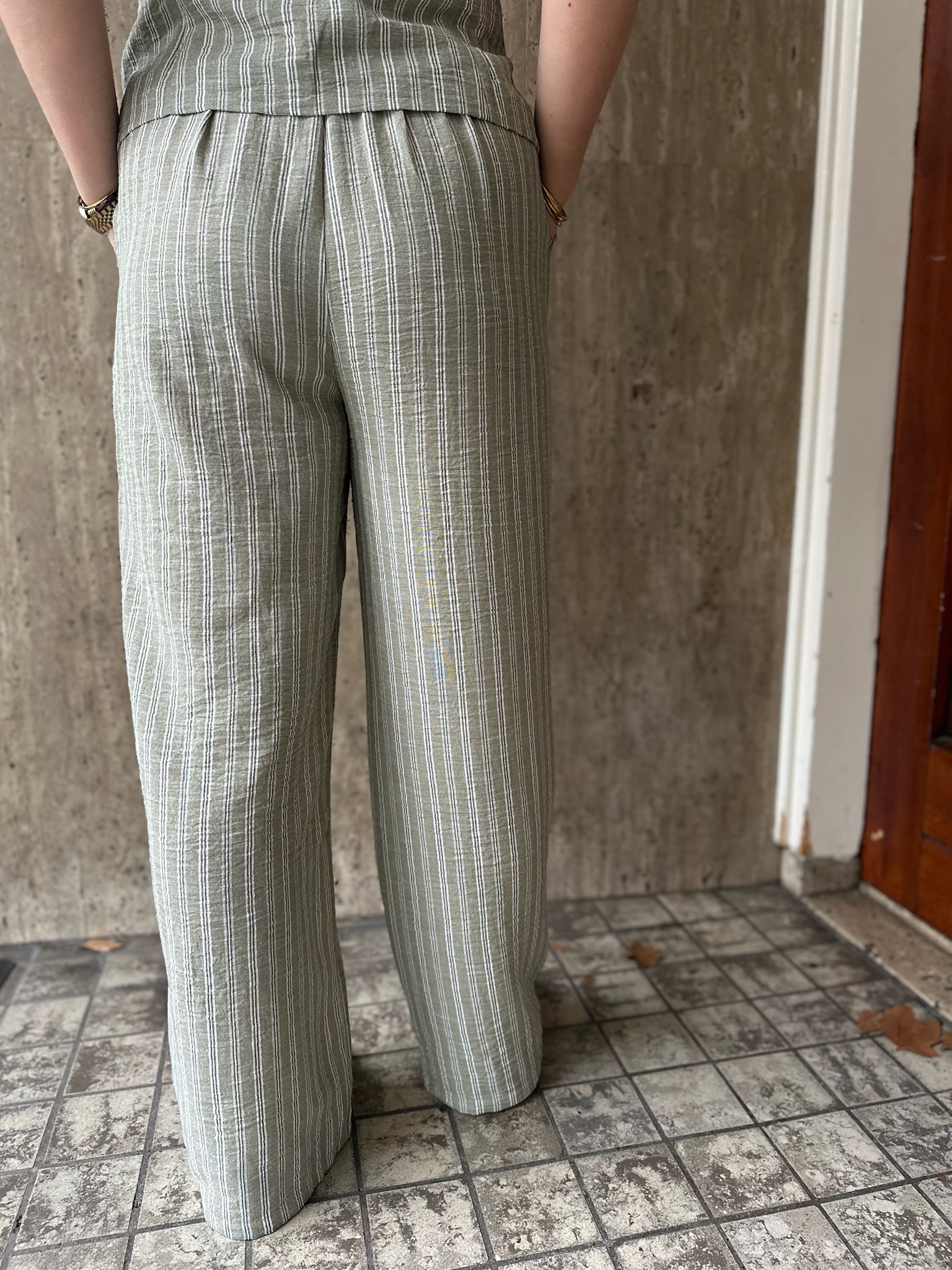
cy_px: 635
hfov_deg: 56.8
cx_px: 476
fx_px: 880
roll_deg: -0.3
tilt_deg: -9.6
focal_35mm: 24
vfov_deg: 71.6
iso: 320
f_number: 1.78
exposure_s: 1/60
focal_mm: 6.86
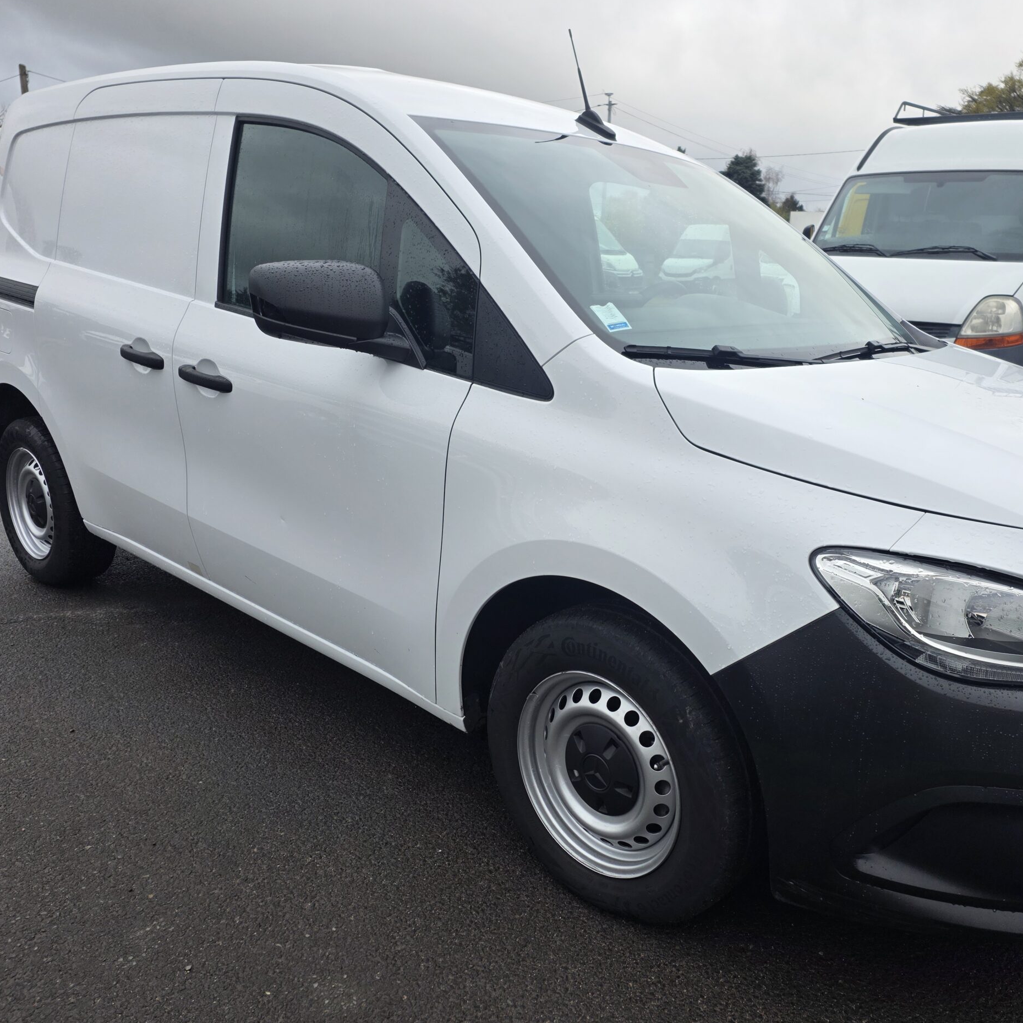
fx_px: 936
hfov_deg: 56.9
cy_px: 505
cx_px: 614
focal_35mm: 28
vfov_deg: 57.3
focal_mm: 6.25
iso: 32
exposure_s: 1/359
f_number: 1.7
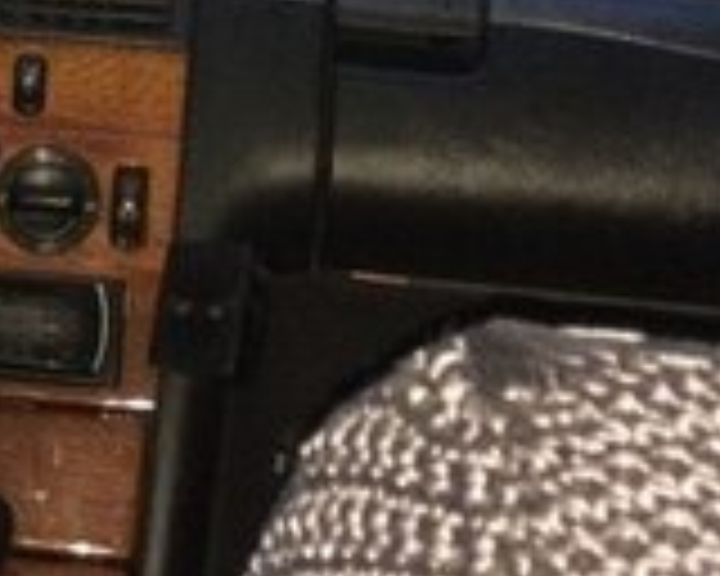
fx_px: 2493
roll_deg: -1.4
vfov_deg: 12.2
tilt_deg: -4.0
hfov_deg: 16.0
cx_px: -45
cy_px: -416
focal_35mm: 117
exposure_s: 1/20
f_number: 2.2
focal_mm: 4.15
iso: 250
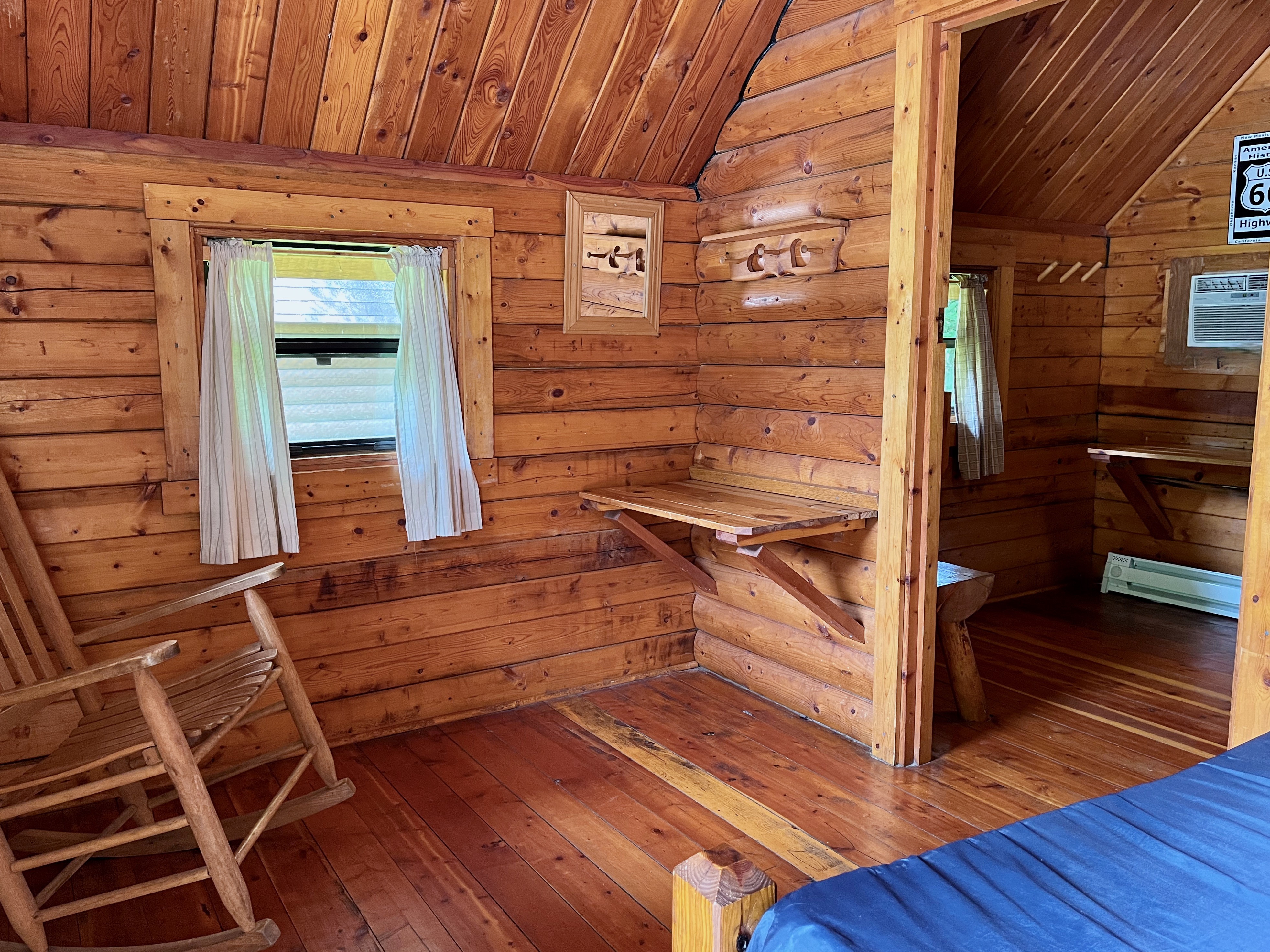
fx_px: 954
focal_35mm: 26
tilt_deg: -7.1
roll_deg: +1.4
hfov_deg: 67.3
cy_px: 476
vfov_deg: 53.1
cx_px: 635
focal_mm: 5.1
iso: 250
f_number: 1.6
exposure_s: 1/60
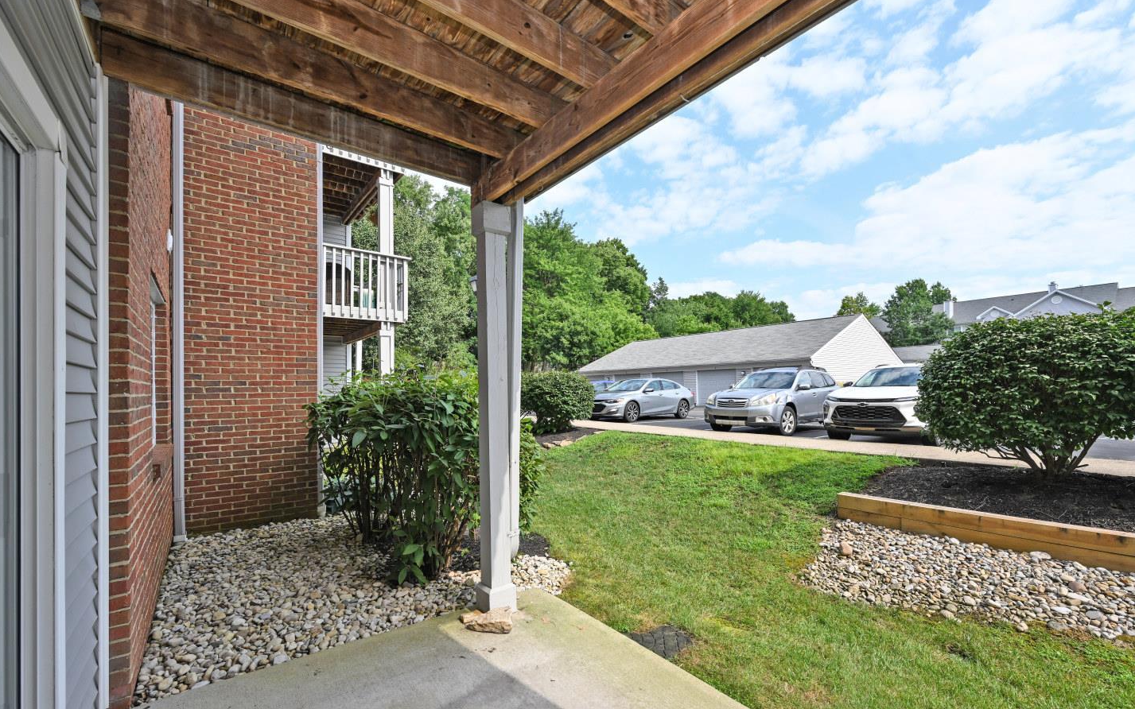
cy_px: 382
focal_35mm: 15
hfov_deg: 101.4
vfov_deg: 74.7
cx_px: 587
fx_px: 464
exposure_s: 1/200
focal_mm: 14
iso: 100
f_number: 7.1
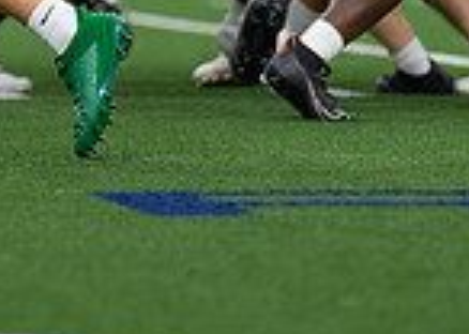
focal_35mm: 580
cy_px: -267
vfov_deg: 2.5
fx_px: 7718
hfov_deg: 3.5
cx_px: -164
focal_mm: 135
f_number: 1.8
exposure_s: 1/1250
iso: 1000
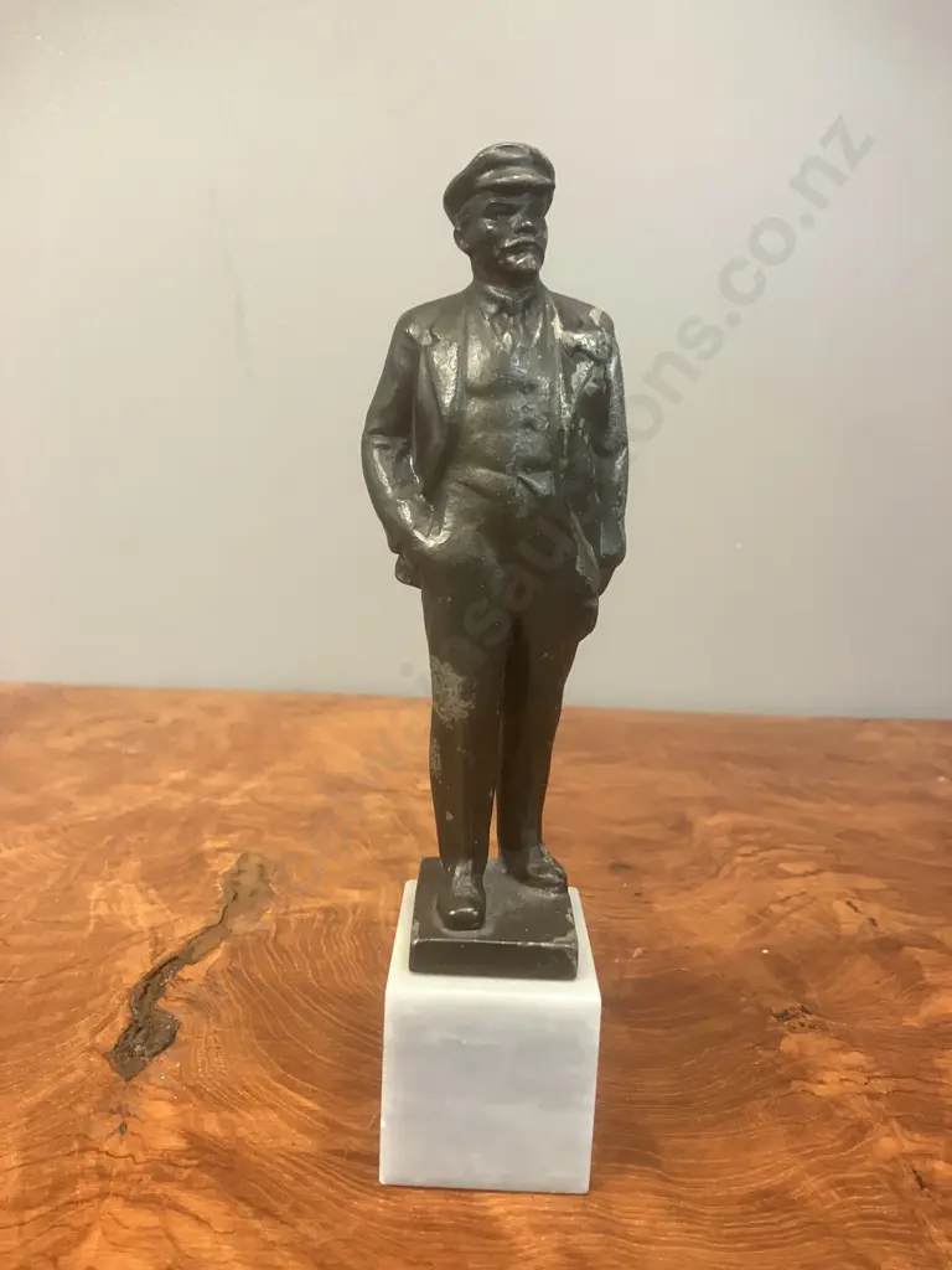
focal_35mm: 28
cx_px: 476
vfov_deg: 63.4
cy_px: 635
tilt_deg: -8.2
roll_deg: -1.9
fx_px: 1027
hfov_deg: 49.7
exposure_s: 1/33
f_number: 1.8
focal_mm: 3.99
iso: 250
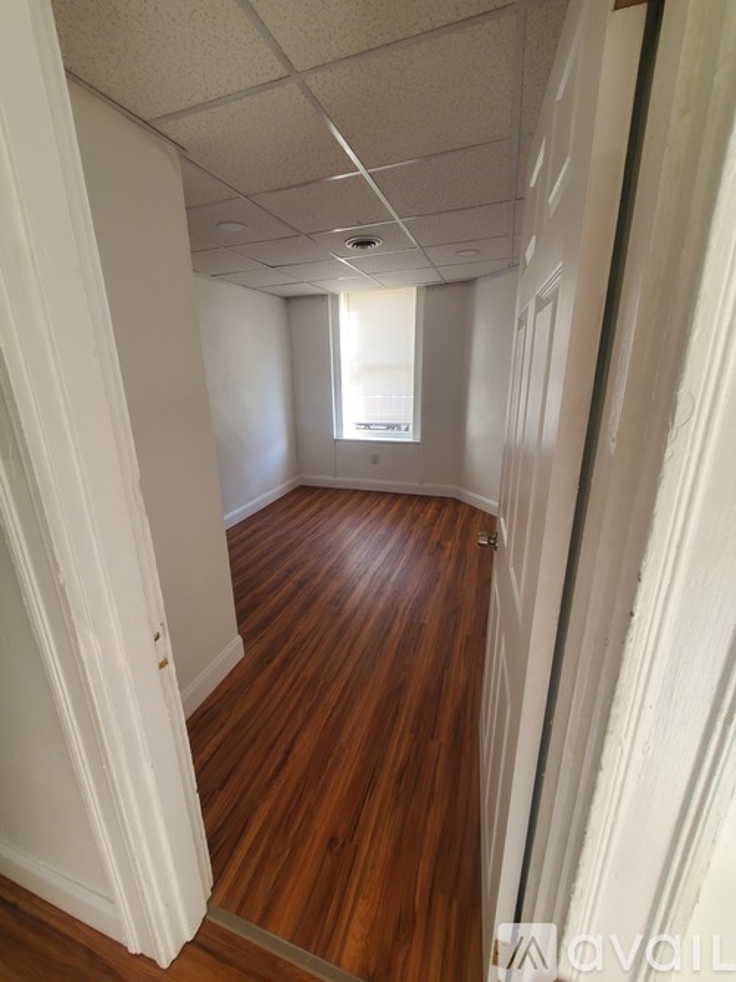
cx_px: 368
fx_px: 369
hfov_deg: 89.9
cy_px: 491
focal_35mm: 13
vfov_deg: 106.2
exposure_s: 1/60
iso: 80
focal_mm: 1.8
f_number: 2.2
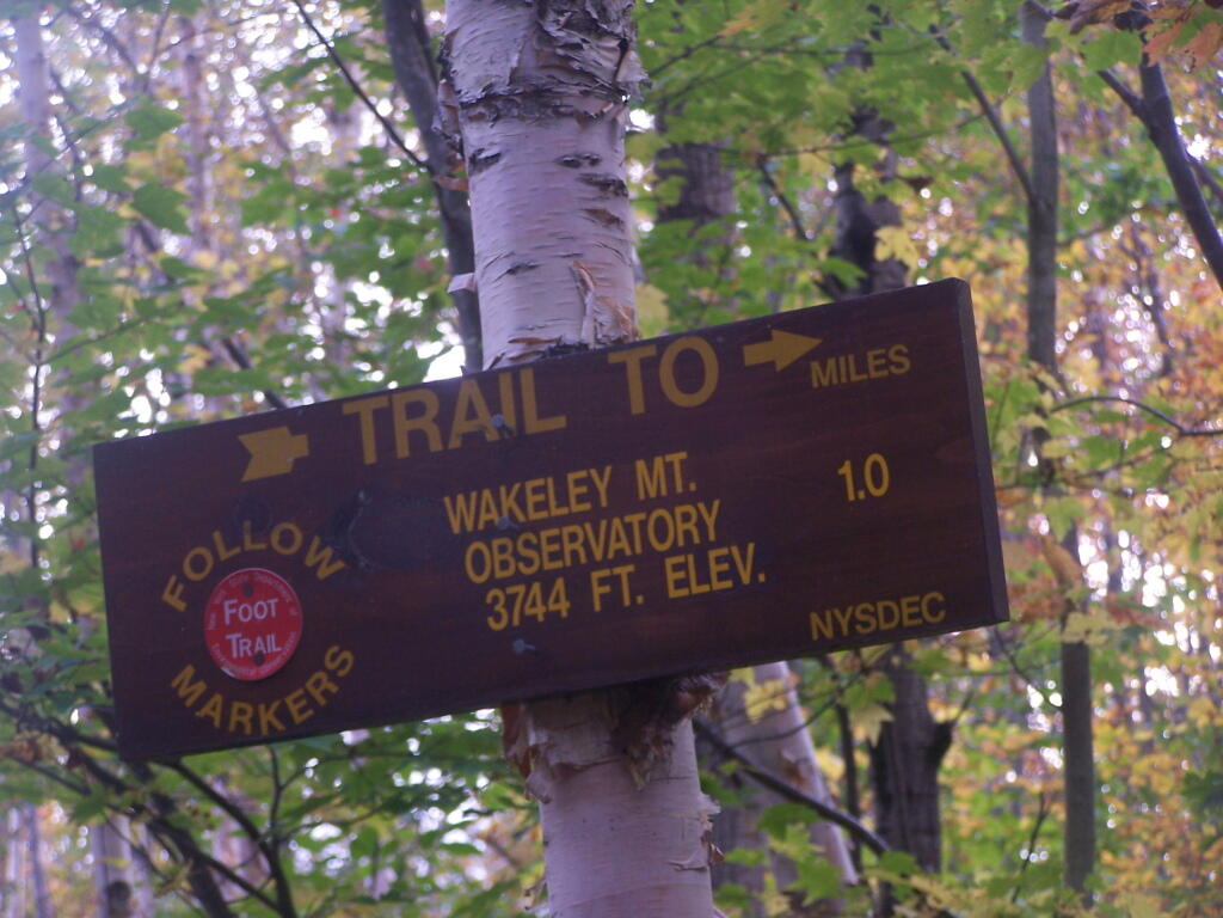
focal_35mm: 139
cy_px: 459
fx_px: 4911
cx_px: 612
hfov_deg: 14.2
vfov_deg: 10.7
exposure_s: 1/60
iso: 140
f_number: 3.2
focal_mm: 23.1
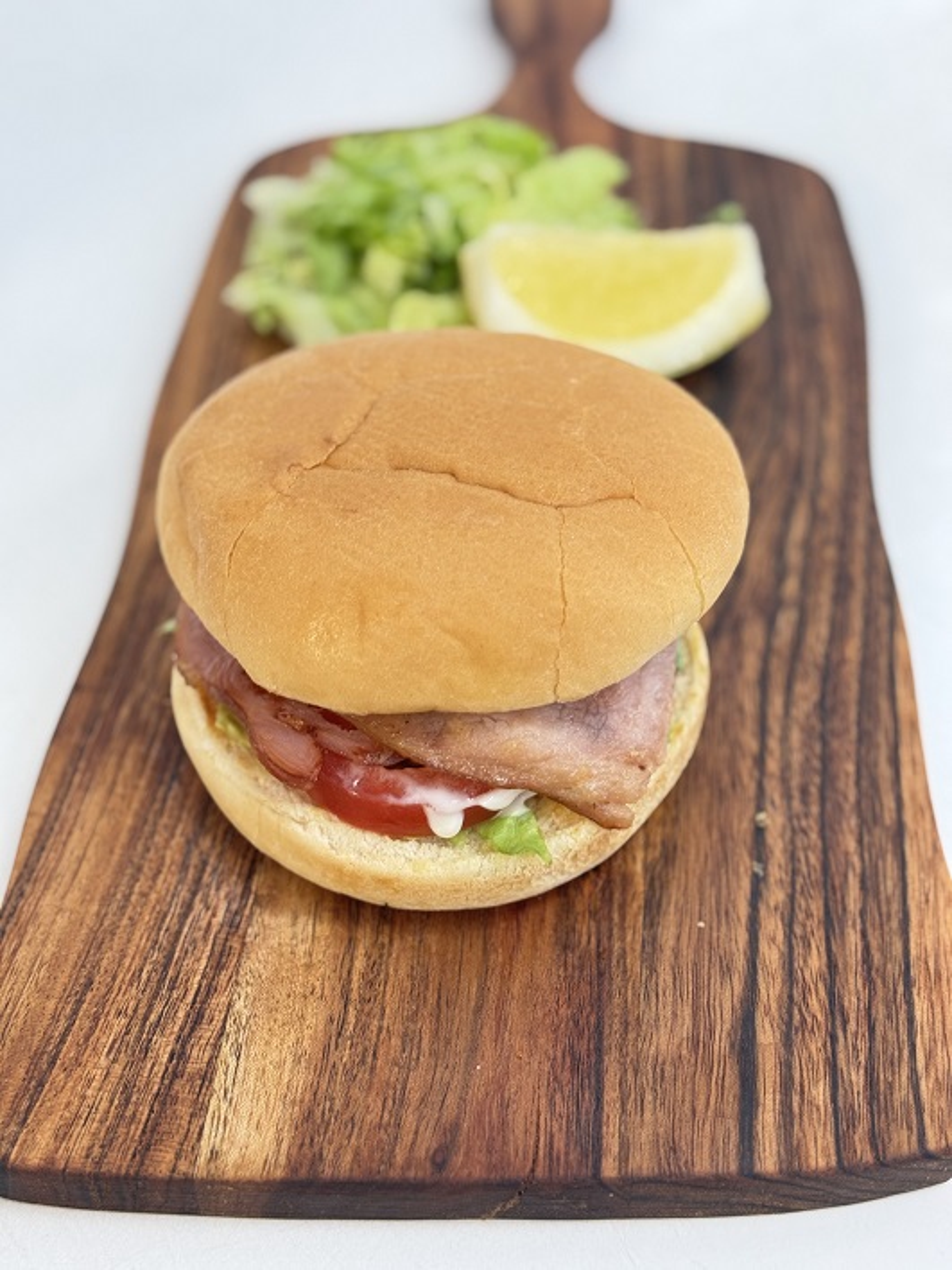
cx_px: 476
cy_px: 635
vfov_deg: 39.7
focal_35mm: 48
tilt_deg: -47.1
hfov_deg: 30.3
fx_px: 1760
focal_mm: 6.76
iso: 80
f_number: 1.78
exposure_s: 1/50
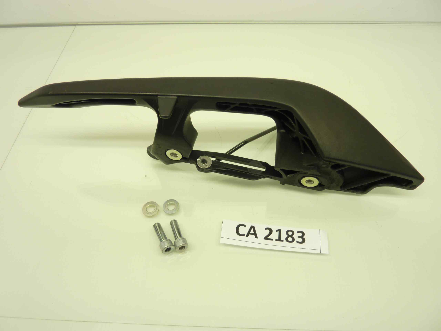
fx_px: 318
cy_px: 166
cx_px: 220
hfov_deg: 69.4
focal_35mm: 25
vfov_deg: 54.9
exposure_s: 1/25
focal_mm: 4.1
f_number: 3.3
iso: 80
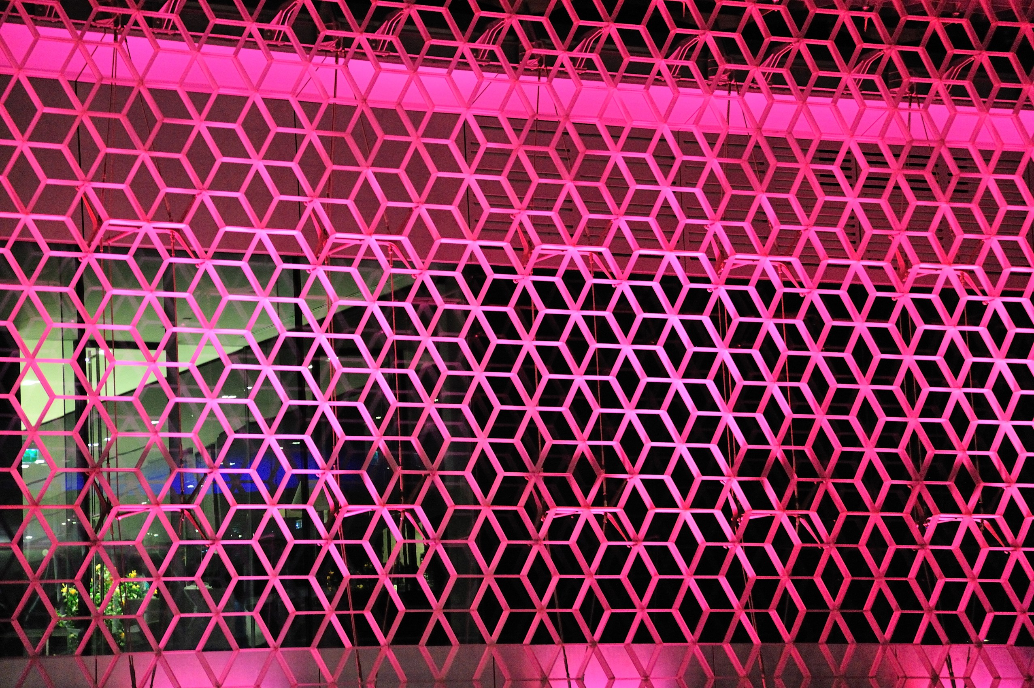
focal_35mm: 120
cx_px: 517
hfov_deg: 17.1
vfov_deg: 11.4
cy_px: 344
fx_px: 3444
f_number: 5.6
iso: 4000
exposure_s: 1/10
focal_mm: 120
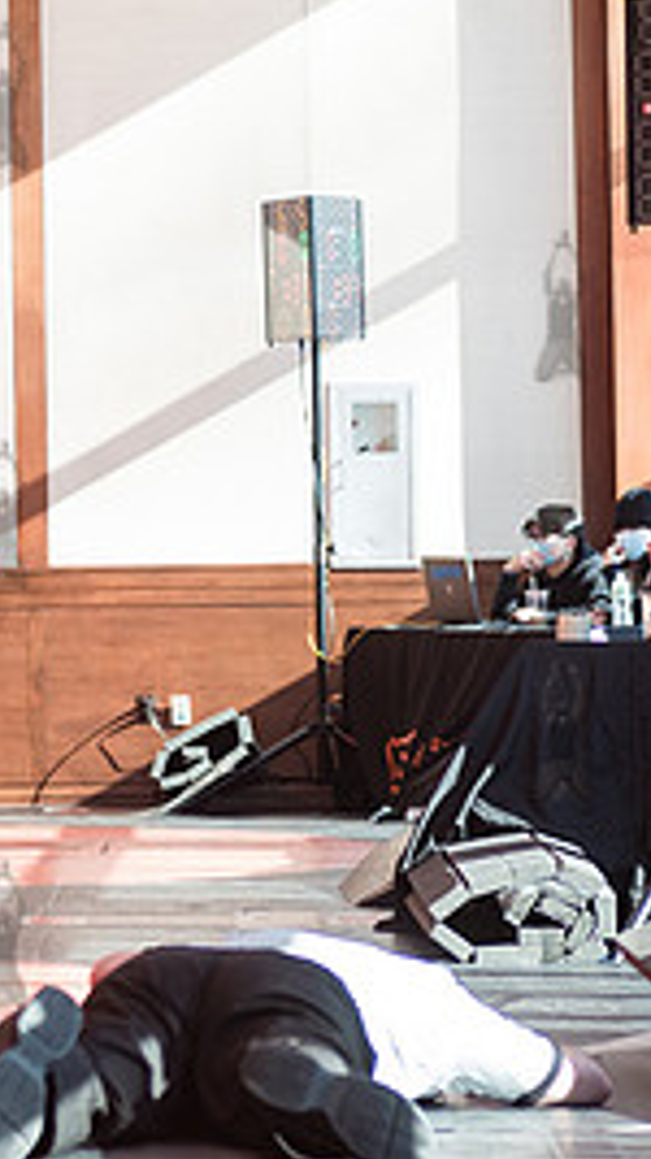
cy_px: 512
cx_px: -193
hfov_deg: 4.9
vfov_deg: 8.8
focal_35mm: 246
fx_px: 7556
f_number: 4
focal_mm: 86
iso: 400
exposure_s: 1/400
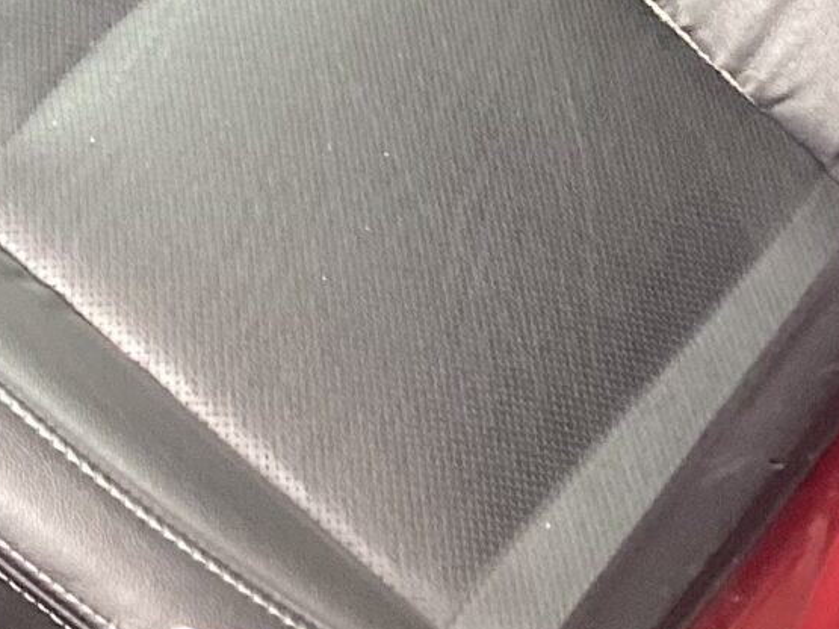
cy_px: -667
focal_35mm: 143
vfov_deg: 9.6
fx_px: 3465
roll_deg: -0.1
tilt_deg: -31.3
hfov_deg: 13.1
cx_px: -407
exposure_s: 1/120
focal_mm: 3.3
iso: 80
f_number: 2.4
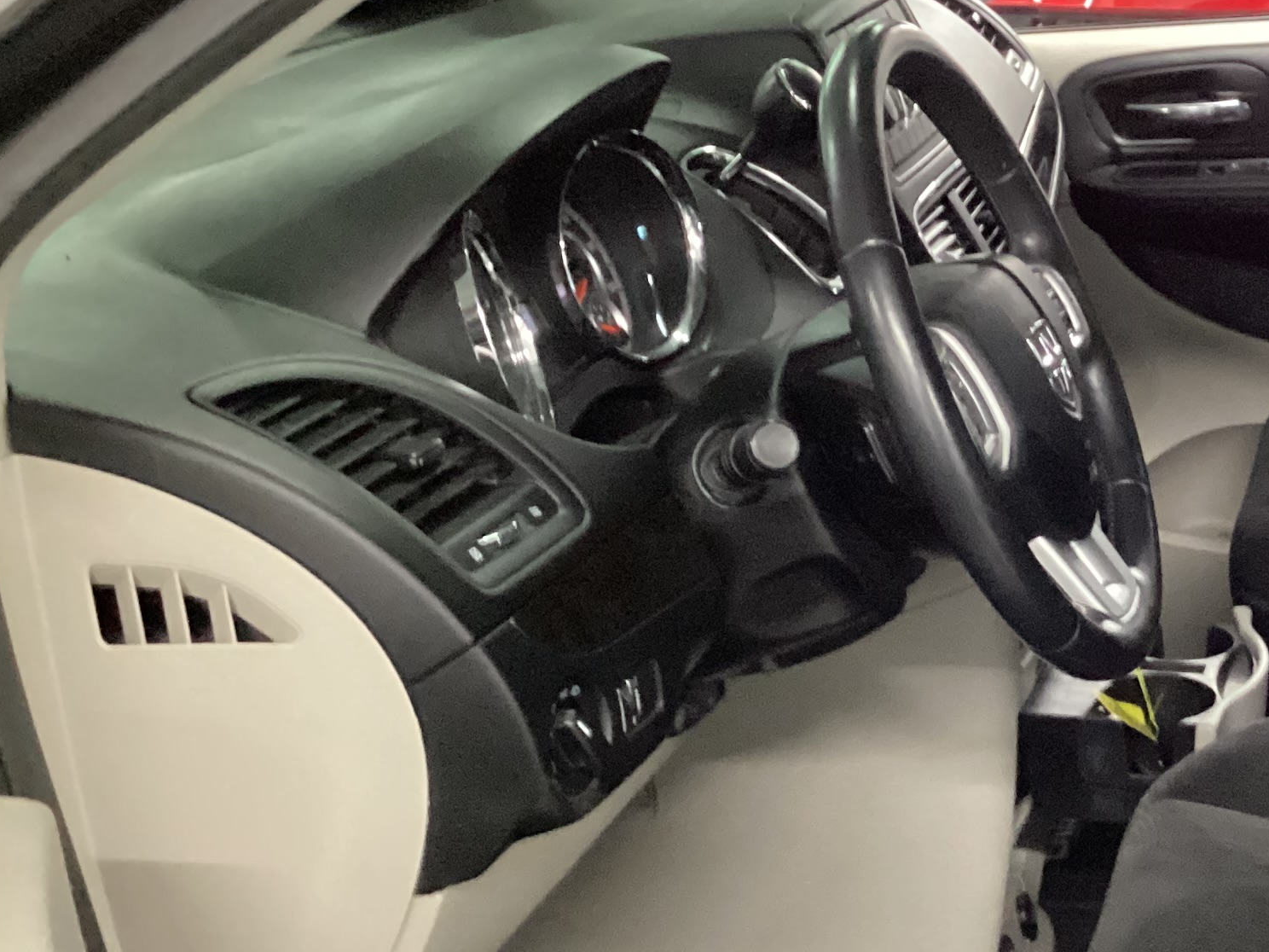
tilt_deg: -23.1
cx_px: 1233
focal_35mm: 68
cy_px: 665
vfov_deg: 21.5
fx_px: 2493
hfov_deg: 27.1
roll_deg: +1.0
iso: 800
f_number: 2.4
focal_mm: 3.3
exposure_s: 1/20
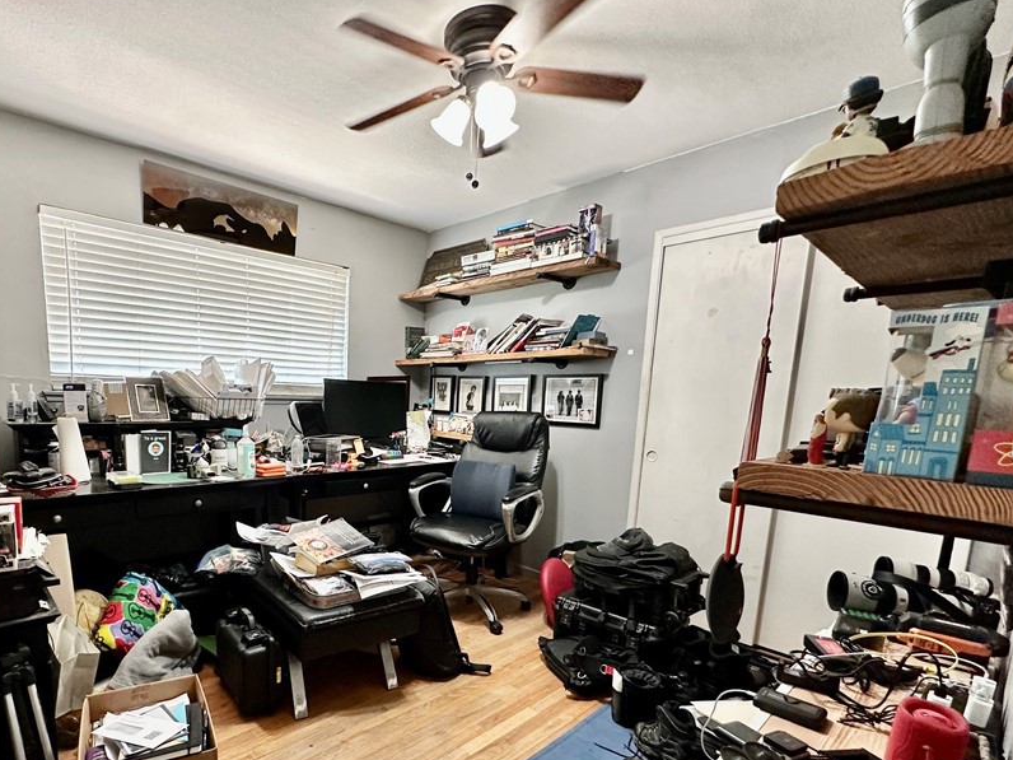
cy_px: 472
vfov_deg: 70.5
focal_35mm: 18
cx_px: 373
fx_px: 527
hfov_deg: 85.8
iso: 400
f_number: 2.2
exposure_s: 1/60
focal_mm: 2.22
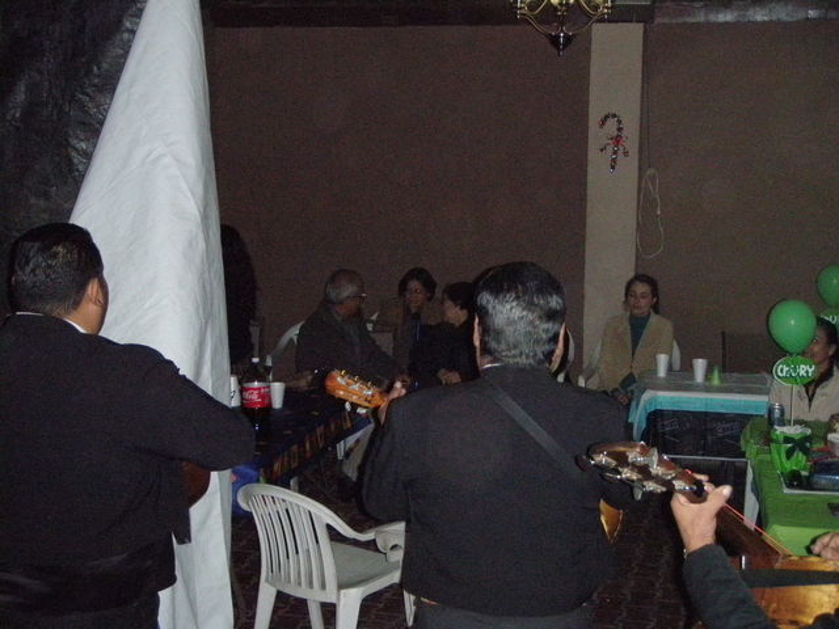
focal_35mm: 58
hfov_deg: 33.2
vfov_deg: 25.2
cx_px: 420
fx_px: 1406
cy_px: 314
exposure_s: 1/250
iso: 800
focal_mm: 10.28
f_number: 4.2
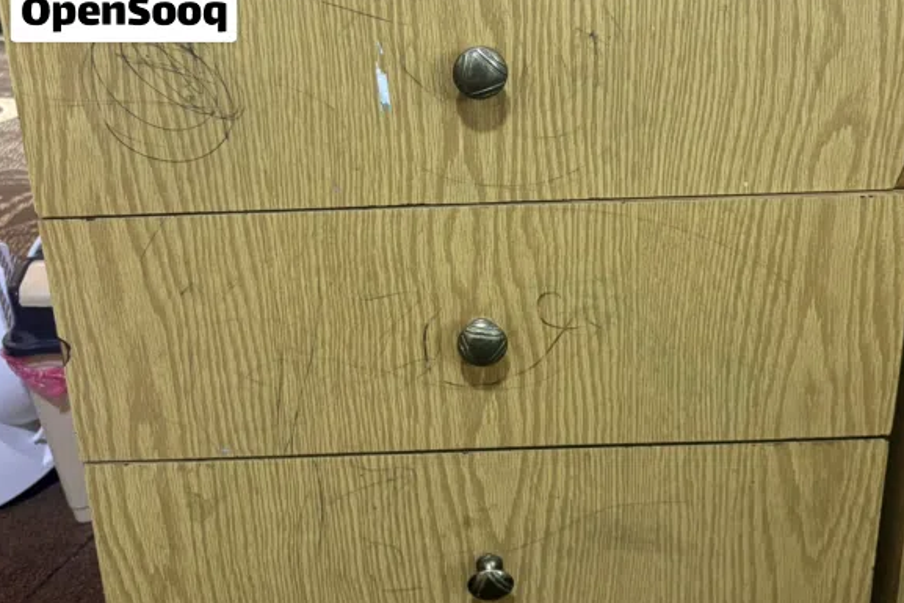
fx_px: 753
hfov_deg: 61.9
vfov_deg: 43.6
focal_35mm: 30
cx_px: 473
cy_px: 268
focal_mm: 5.96
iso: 320
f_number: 1.6
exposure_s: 1/50
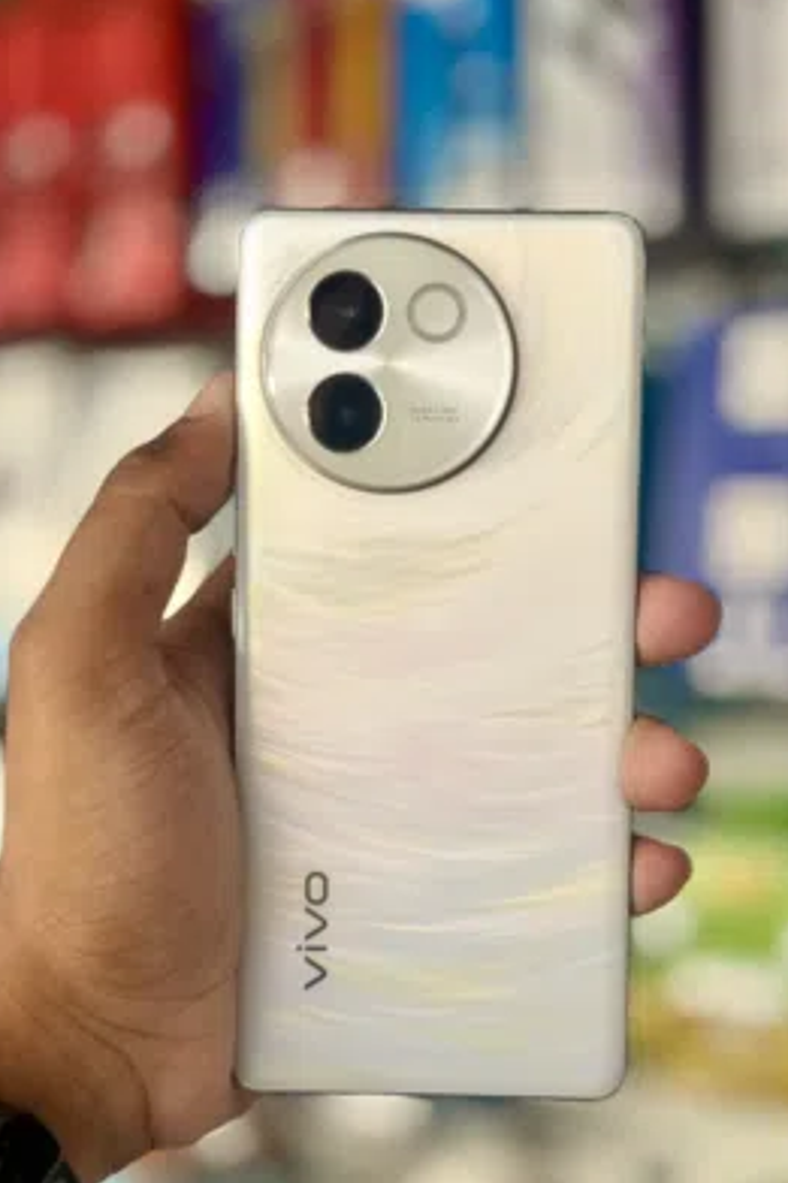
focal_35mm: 51
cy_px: 582
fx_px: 1676
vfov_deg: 38.9
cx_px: 426
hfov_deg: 26.5
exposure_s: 1/254
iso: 64
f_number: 1.78
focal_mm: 6.76
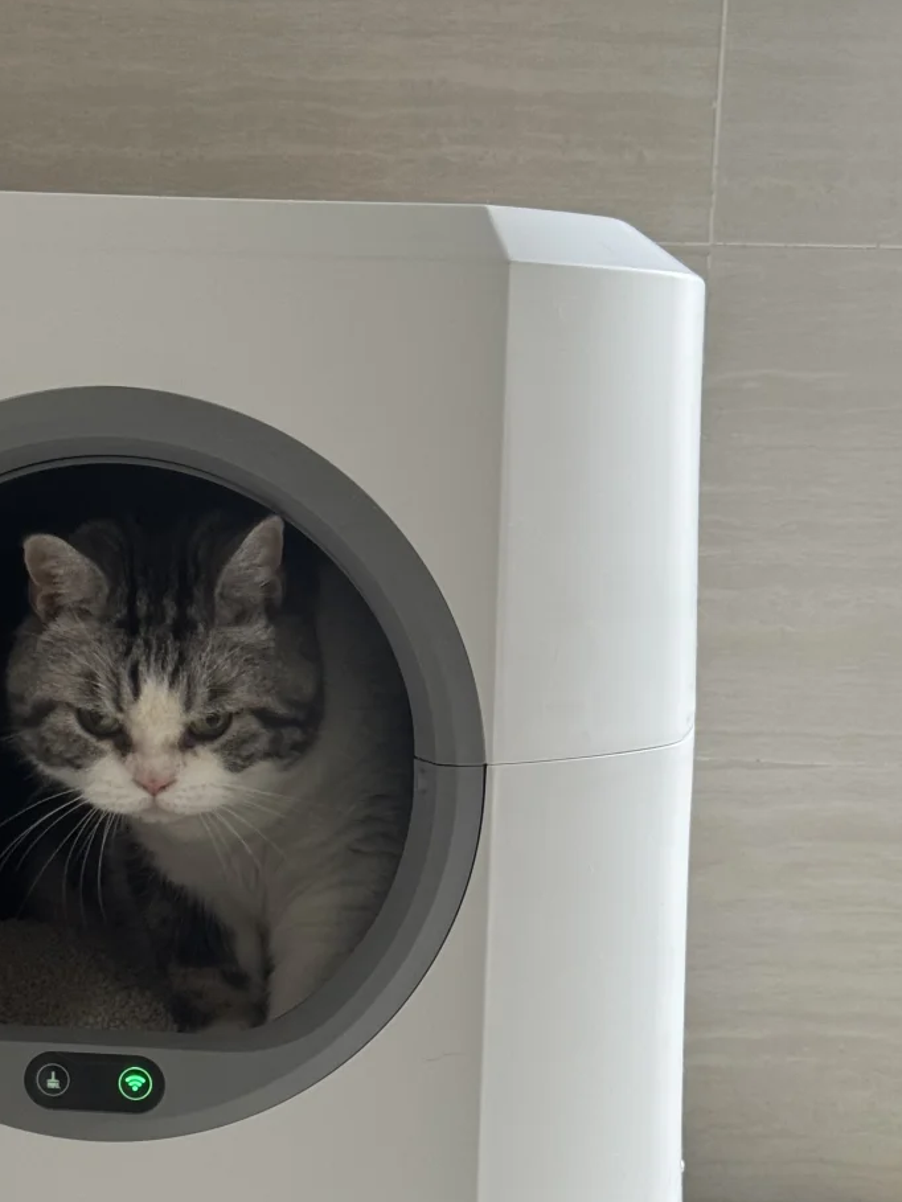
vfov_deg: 25.5
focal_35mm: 76
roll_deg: -1.9
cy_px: 829
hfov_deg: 19.3
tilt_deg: -8.6
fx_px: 2640
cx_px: 328
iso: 160
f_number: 1.78
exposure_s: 1/60
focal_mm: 6.76
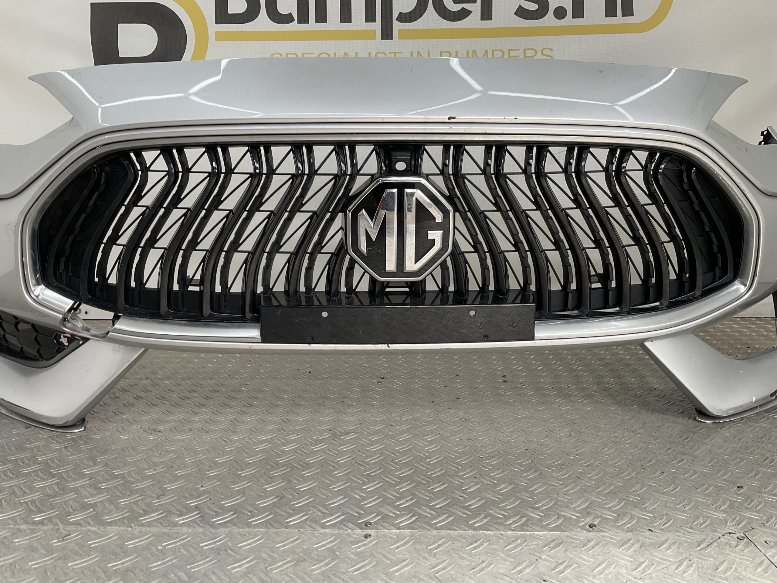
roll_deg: -0.5
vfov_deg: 48.2
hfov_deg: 61.7
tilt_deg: -9.2
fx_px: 651
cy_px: 292
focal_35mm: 29
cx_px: 388
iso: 16
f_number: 1.8
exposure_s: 1/180
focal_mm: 3
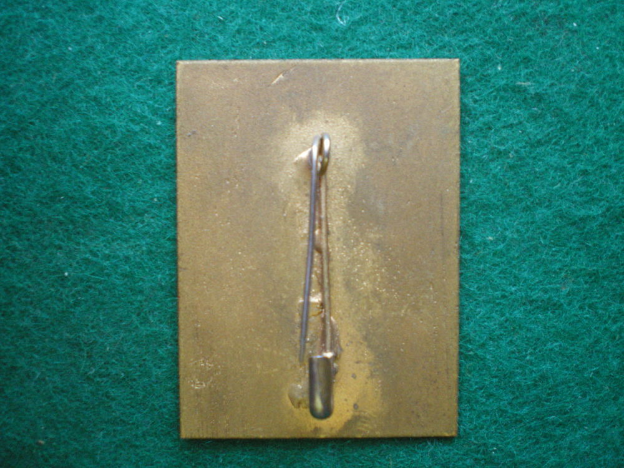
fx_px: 685
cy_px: 234
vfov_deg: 37.7
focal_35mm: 38
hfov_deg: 49.0
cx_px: 312
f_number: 3.1
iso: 400
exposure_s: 1/10
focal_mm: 6.3
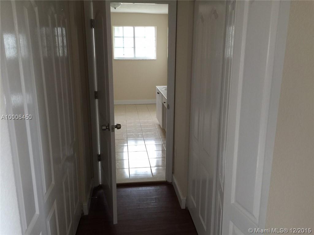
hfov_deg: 61.7
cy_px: 118
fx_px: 263
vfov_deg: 48.2
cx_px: 157
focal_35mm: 29
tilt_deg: -13.2
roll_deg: -0.9
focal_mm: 4.15
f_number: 2.2
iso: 50
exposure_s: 1/15
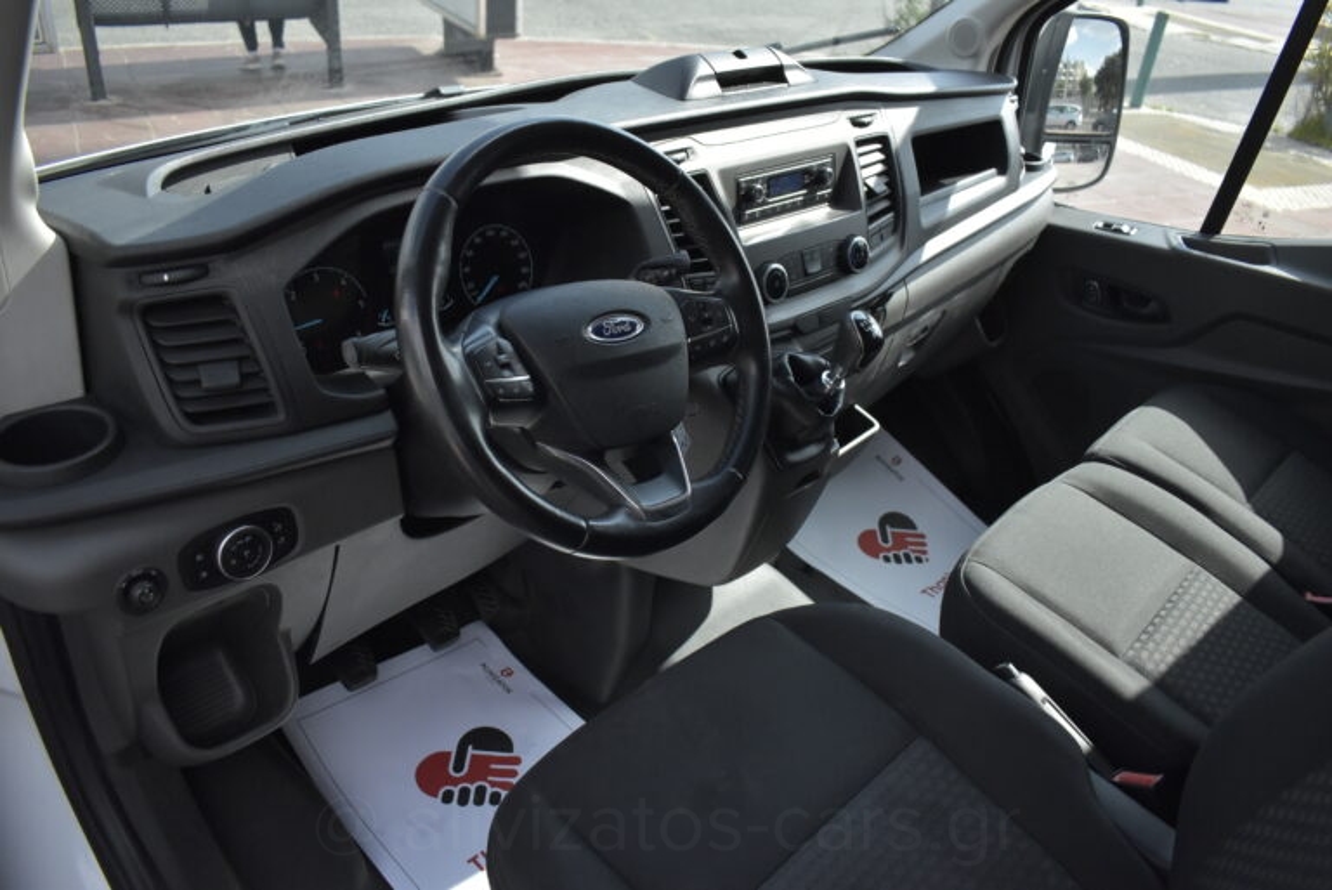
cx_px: 666
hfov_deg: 67.4
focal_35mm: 27
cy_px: 445
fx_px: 1000
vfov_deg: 48.0
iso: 1600
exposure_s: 1/4000
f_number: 3.5
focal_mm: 18
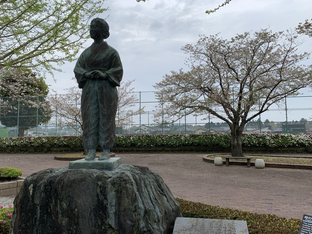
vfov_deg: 53.1
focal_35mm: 26
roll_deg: +1.0
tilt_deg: +6.2
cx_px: 156
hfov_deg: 67.3
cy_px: 117
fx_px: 234
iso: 25
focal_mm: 4.25
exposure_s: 1/1661
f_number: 1.8
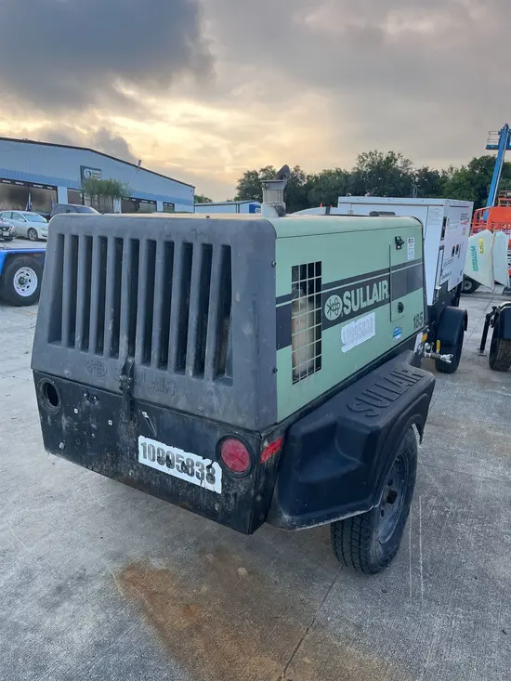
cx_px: 256
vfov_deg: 67.3
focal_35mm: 26
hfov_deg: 53.1
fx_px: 512
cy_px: 340
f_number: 1.6
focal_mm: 5.1
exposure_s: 1/428
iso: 50
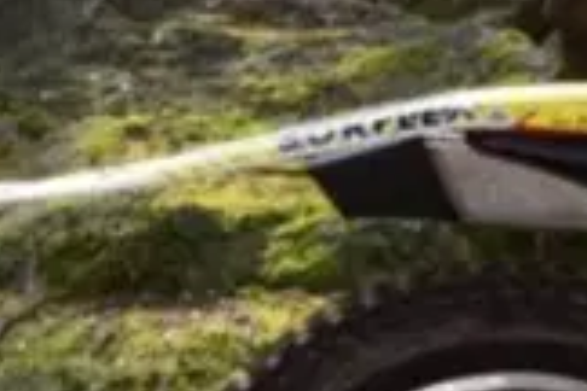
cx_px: 1265
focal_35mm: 260
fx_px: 4239
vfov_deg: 5.3
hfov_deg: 7.5
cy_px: -83
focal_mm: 35
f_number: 7.1
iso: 800
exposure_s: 1/1000
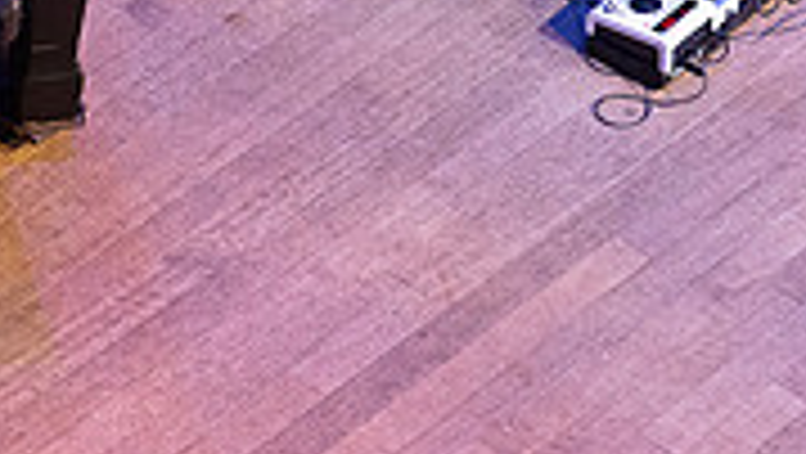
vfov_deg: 3.8
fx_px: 6737
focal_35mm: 315
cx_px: 113
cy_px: -348
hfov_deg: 6.8
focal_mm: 93
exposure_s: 1/160
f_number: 8
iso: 3200
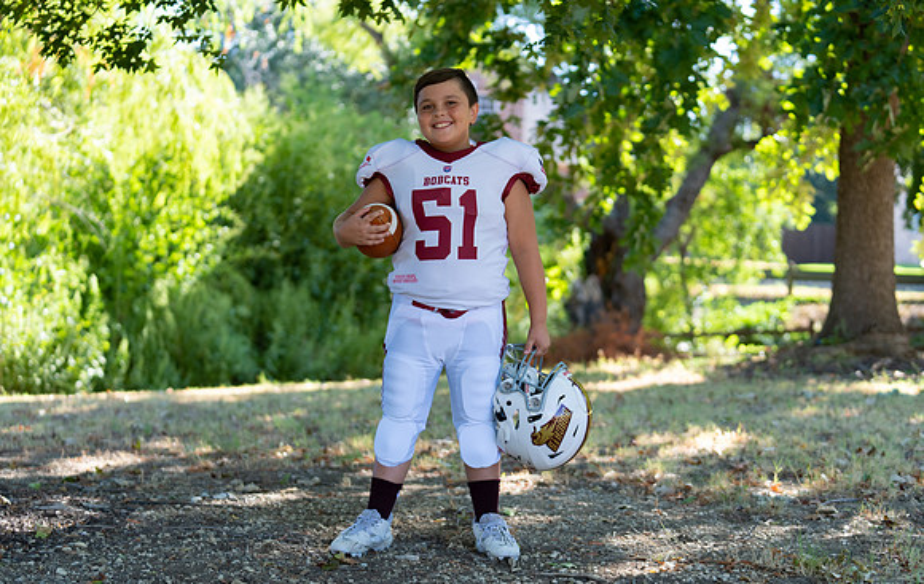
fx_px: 1856
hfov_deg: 28.0
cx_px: 460
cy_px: 306
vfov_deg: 17.9
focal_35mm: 73
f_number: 2.8
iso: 160
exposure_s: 1/320
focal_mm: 70
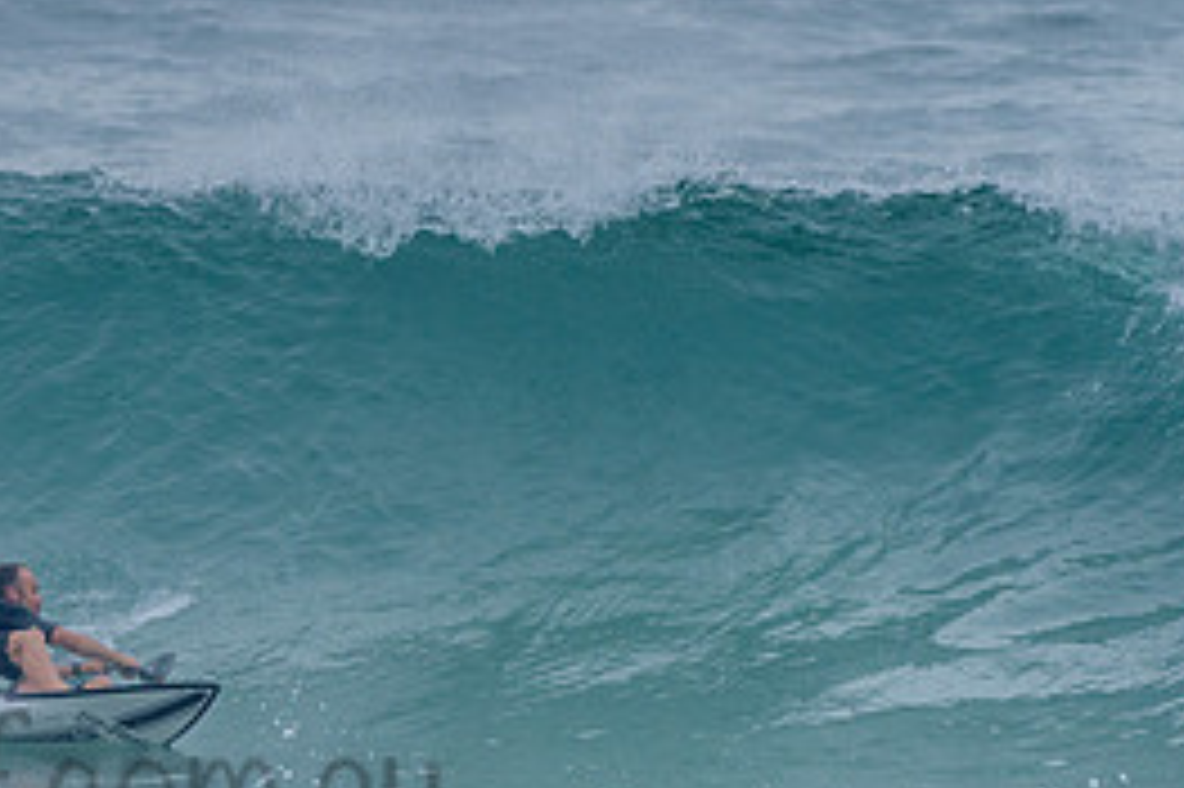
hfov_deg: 1.5
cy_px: 547
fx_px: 44436
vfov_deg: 1.0
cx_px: -32
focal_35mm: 1352
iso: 560
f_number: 5.6
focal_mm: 500
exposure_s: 1/1250
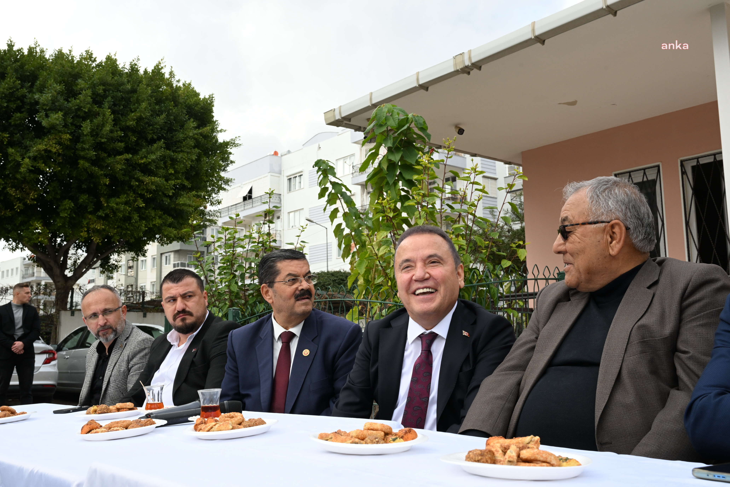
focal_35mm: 36
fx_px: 730
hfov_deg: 53.1
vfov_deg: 36.9
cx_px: 365
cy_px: 244
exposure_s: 1/320
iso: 800
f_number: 11
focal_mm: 36
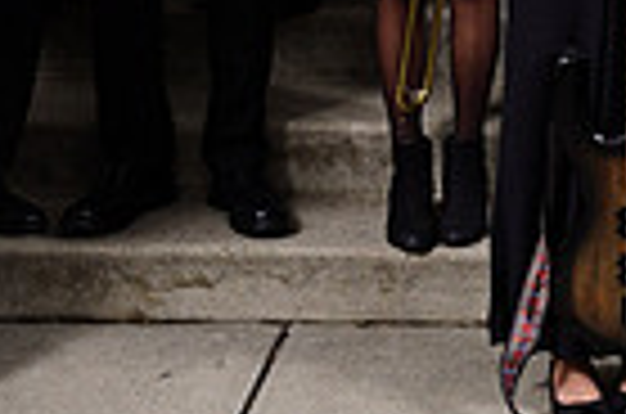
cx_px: 793
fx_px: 2394
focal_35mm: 138
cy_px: -304
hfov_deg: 14.3
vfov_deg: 9.5
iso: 100
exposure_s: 1/200
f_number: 6.3
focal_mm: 33
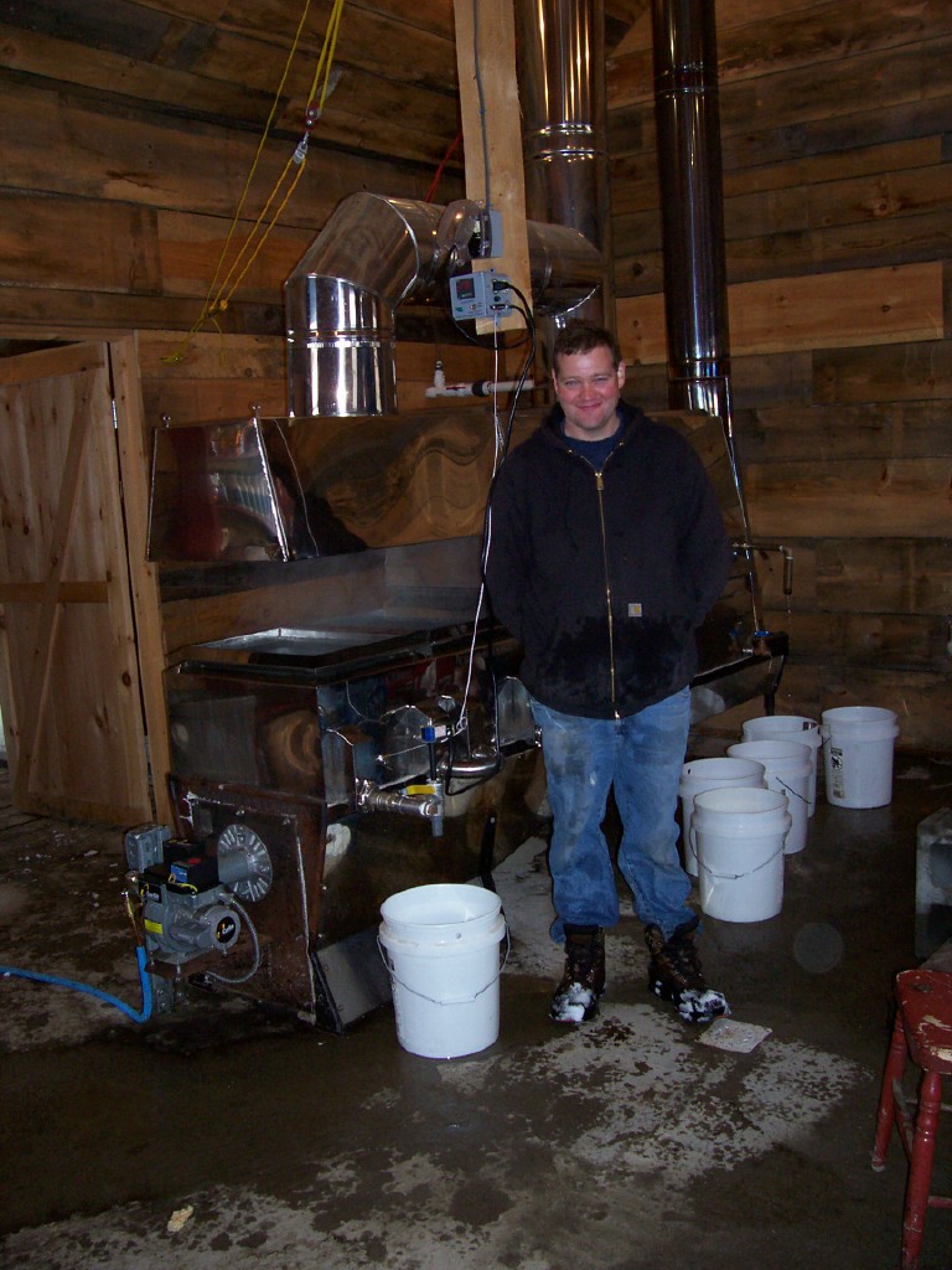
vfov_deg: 54.0
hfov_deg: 41.8
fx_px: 1247
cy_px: 635
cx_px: 476
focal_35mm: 34
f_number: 2.7
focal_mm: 5.6
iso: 140
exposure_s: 1/112
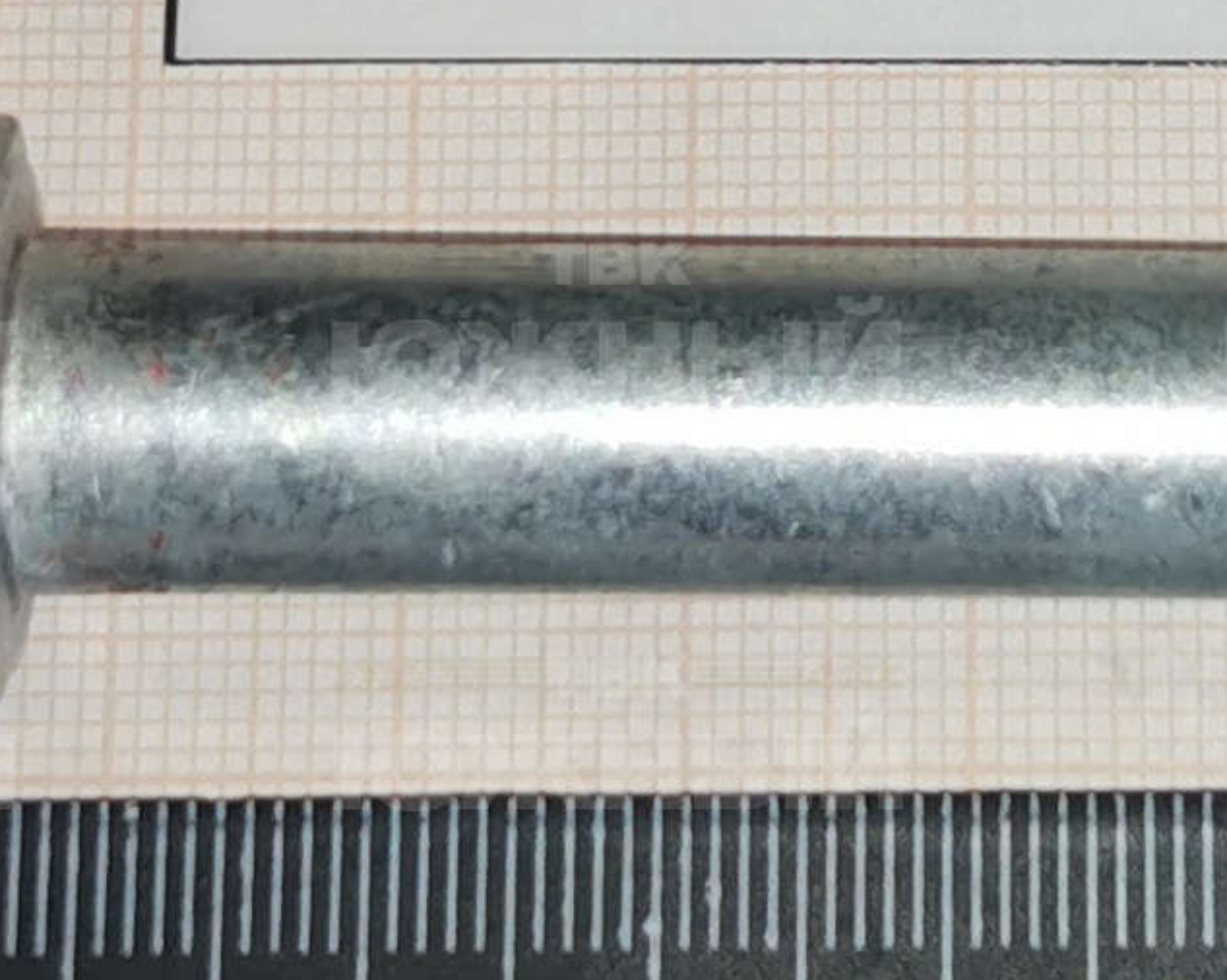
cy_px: 192
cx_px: 1078
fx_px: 2795
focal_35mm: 77
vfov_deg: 19.7
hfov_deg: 24.1
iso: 50
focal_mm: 4.66
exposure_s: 1/136
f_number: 1.4
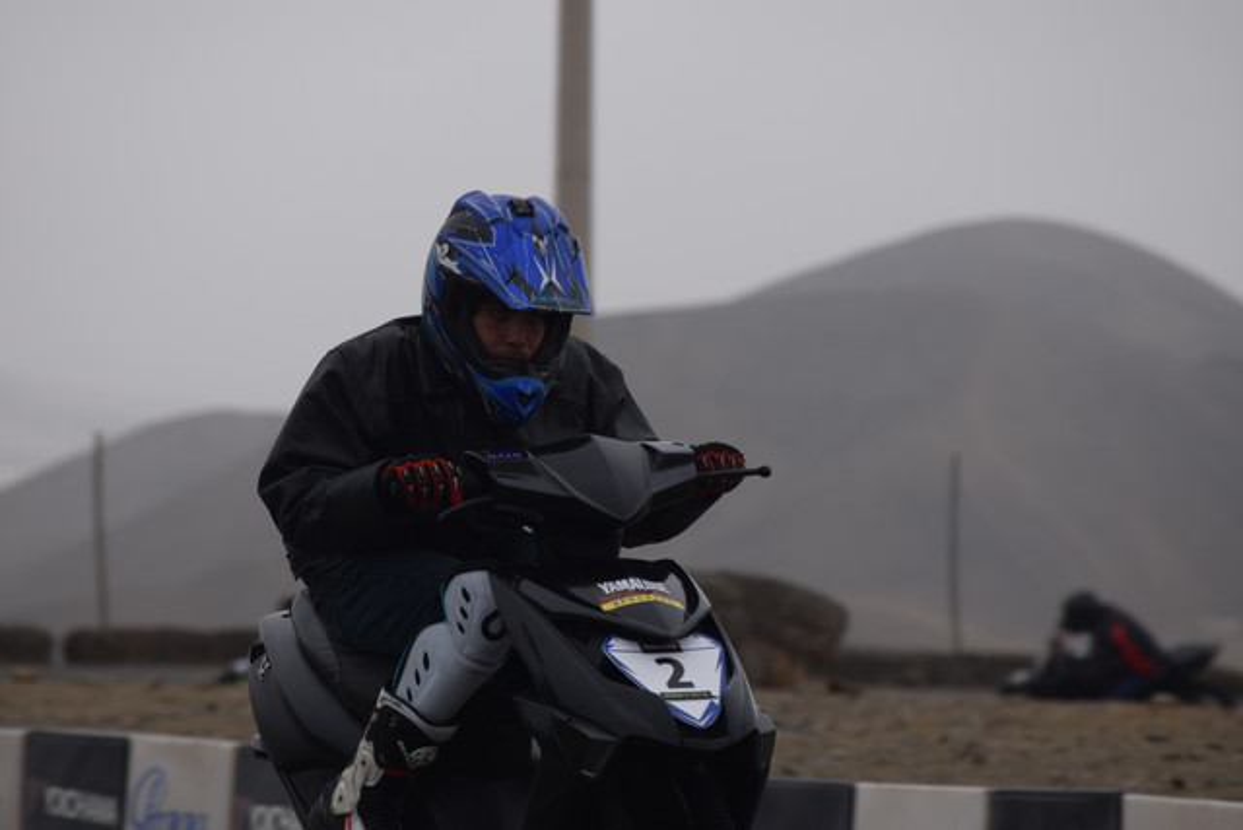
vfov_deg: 4.6
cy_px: 415
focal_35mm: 300
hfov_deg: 6.9
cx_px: 622
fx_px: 10360
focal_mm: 200
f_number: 5.6
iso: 200
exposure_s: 1/500
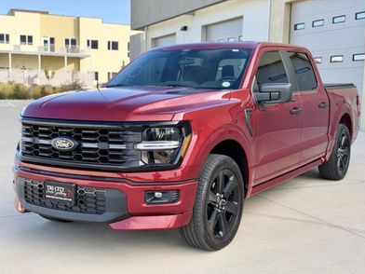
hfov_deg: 38.9
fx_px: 517
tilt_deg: -5.7
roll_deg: -0.7
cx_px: 185
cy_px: 139
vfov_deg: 29.7
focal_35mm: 49
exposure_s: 1/493
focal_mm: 6.76
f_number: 1.78
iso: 100
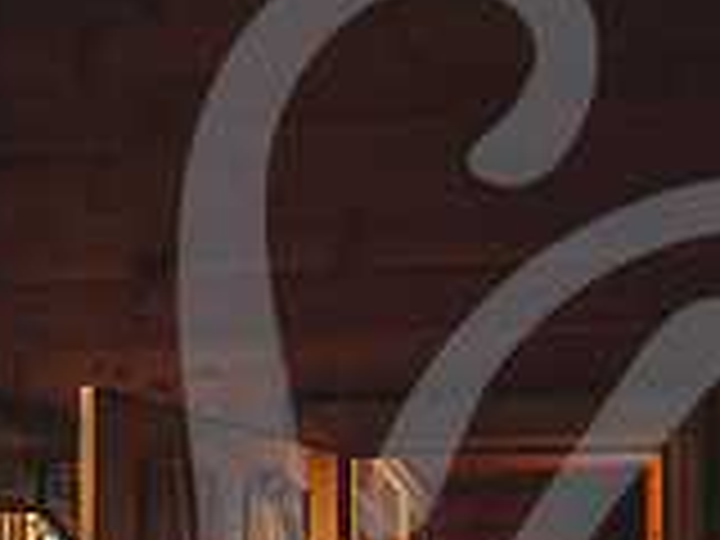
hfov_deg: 29.8
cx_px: 328
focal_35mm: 65
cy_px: 680
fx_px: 1352
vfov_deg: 20.8
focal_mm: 24
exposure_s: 1/200
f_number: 2.8
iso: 100
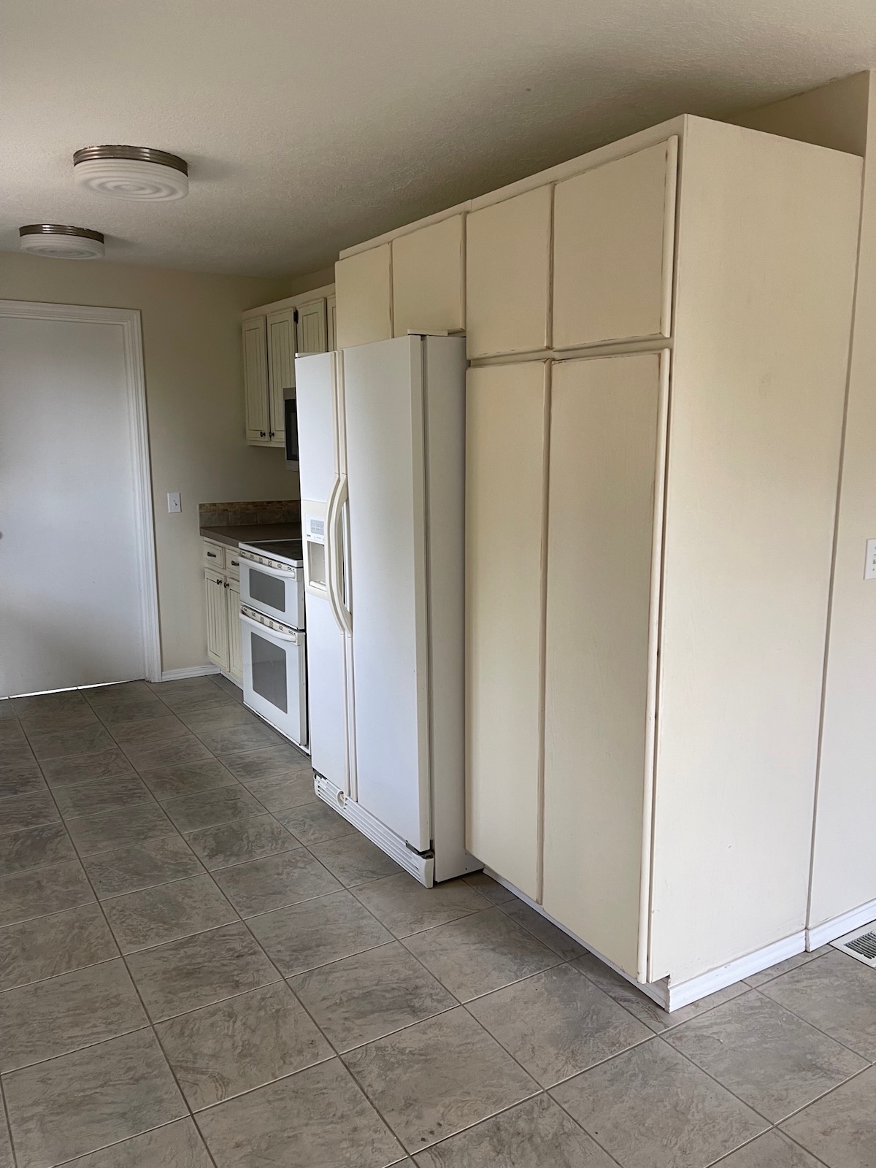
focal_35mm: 26
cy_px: 584
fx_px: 877
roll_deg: +0.4
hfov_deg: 53.1
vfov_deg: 67.3
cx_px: 438
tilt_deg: -10.0
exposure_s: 1/60
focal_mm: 5.1
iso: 80
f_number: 1.6
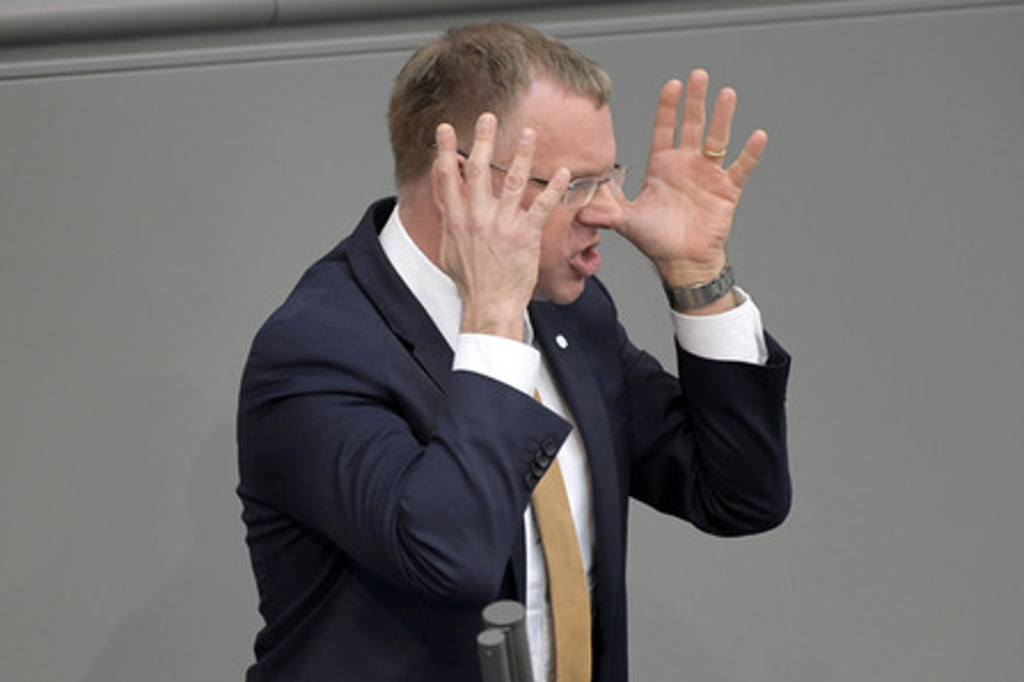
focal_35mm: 504
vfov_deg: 2.7
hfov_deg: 4.1
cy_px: 341
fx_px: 14335
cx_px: 510
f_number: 5.6
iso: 8000
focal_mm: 500
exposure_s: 1/320
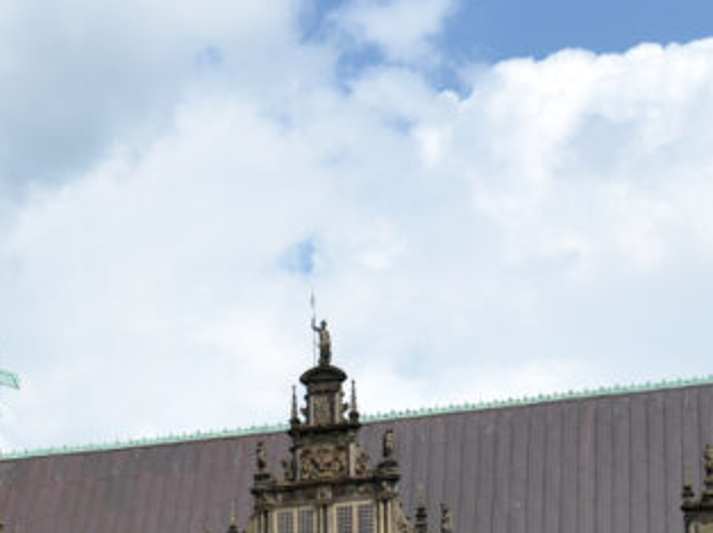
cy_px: 779
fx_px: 2120
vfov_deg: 13.6
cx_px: -198
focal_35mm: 103
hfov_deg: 17.9
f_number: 9
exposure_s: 1/320
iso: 100
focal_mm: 24
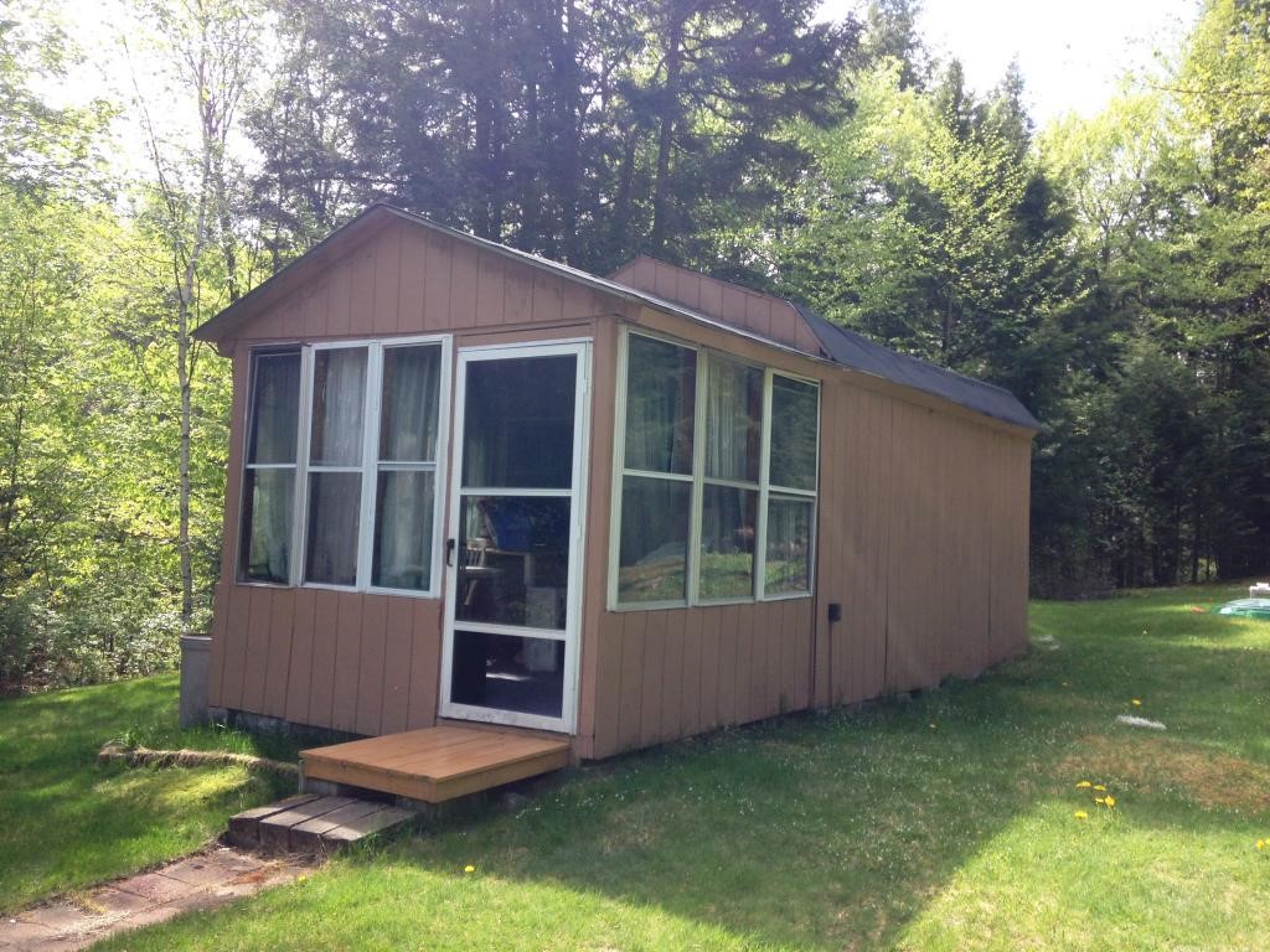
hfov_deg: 55.4
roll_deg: -2.8
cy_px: 476
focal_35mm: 33
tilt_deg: +1.6
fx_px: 1211
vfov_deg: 42.9
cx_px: 635
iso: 50
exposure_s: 1/471
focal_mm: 4.12
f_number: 2.4
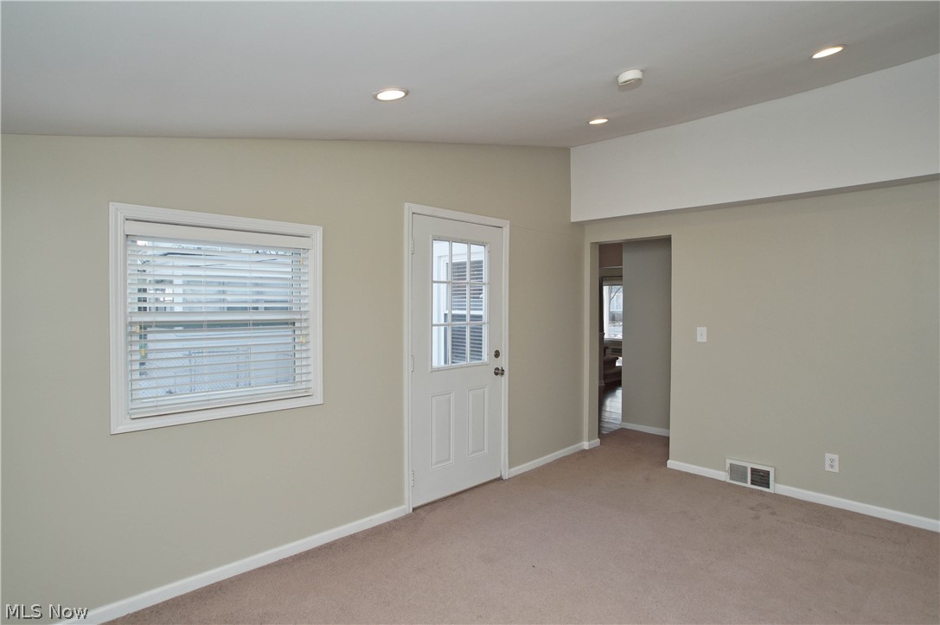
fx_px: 430
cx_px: 470
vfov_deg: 72.0
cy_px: 312
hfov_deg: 95.0
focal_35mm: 16
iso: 250
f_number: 4.5
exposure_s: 1/160
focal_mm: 11
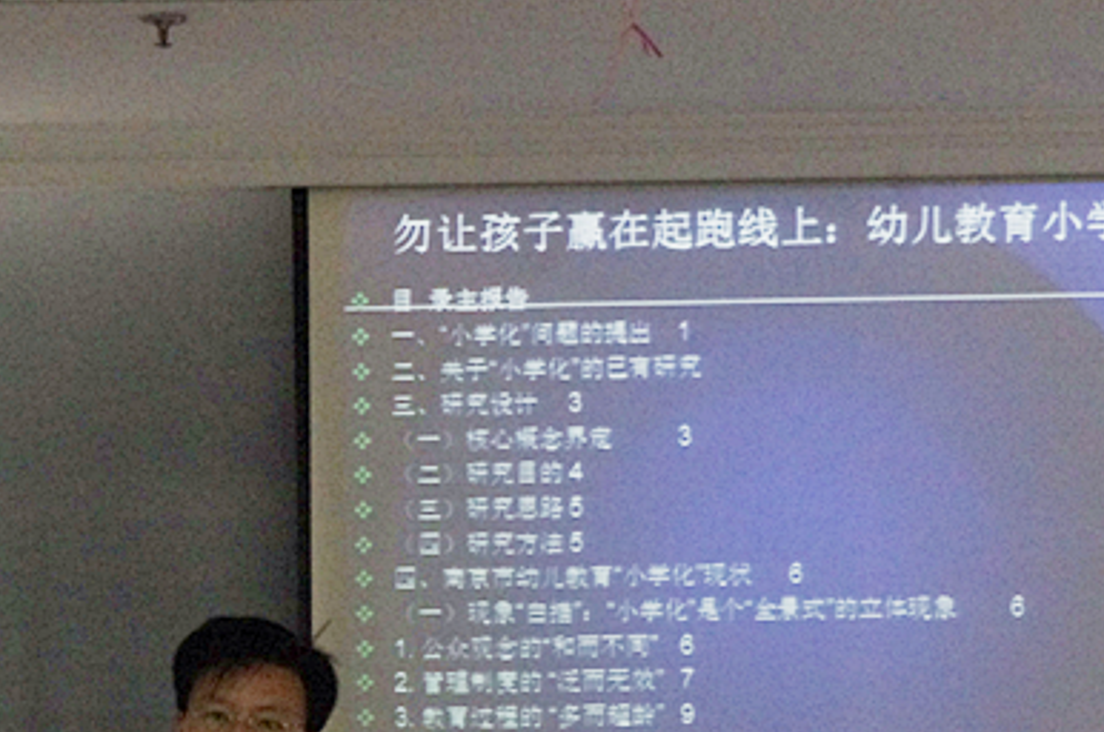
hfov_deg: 12.1
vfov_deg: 8.0
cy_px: 745
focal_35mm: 170
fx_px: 5205
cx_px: 232
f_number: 10
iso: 3200
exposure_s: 1/60
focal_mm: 55
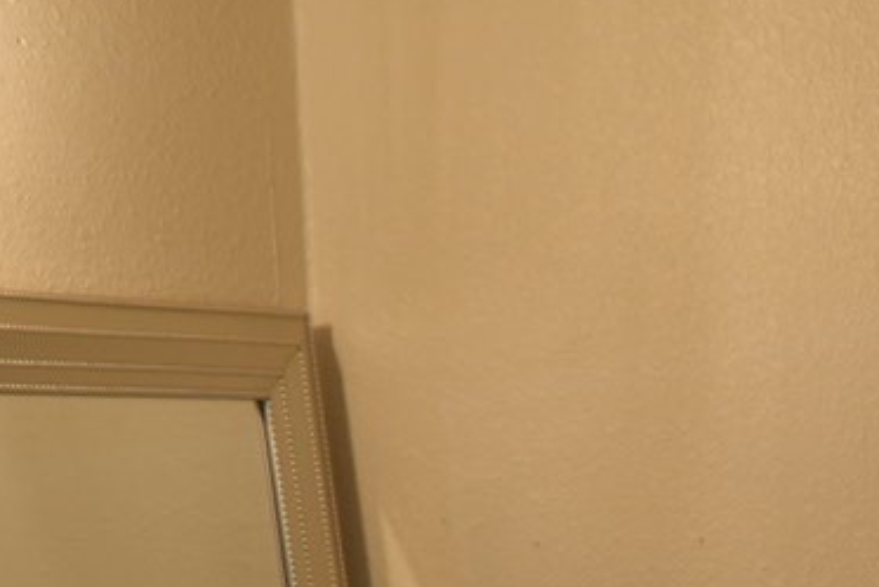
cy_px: 1033
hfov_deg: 17.2
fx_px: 2858
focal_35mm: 117
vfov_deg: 11.0
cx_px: 785
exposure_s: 1/60
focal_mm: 18
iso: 160
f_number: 4
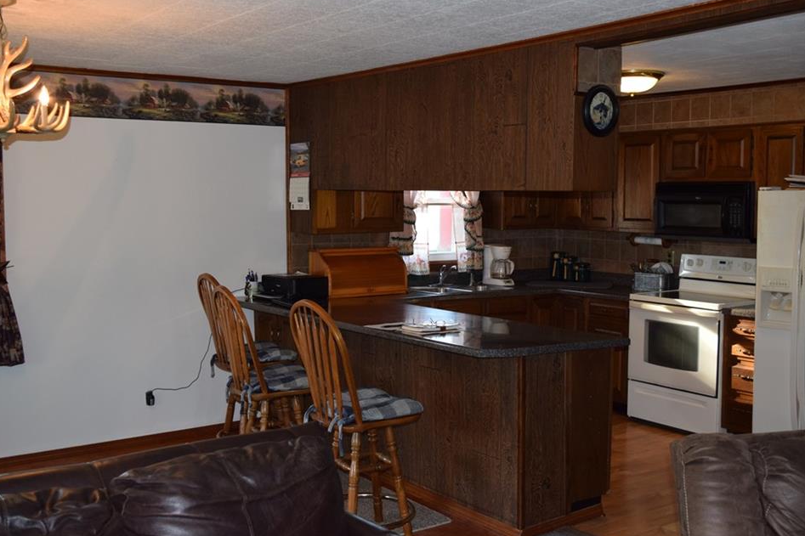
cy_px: 262
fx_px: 906
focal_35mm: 41
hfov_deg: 47.9
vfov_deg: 33.0
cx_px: 417
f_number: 5
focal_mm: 25
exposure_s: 1/100
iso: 800
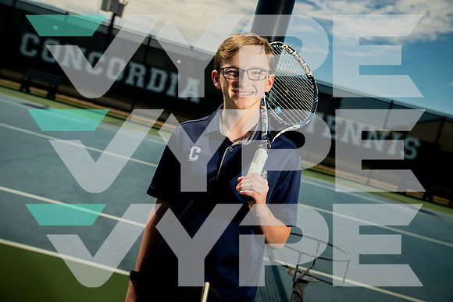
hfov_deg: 48.4
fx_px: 503
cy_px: 151
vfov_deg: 33.4
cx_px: 226
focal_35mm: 40
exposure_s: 1/250
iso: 100
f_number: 4.5
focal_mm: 40
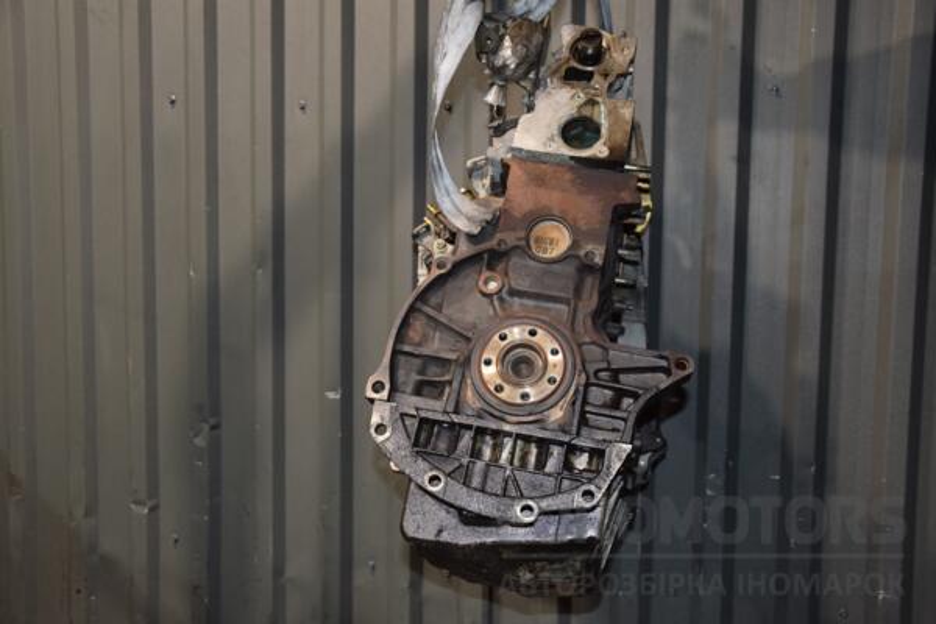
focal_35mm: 38
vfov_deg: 35.5
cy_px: 312
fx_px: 975
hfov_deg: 51.3
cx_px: 468
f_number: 5
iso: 800
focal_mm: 25
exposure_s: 1/60
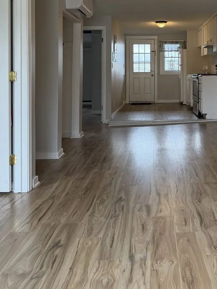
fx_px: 326
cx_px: 163
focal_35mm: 39
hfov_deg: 36.0
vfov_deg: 46.0
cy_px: 70
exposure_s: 1/120
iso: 200
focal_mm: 6.76
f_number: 1.78
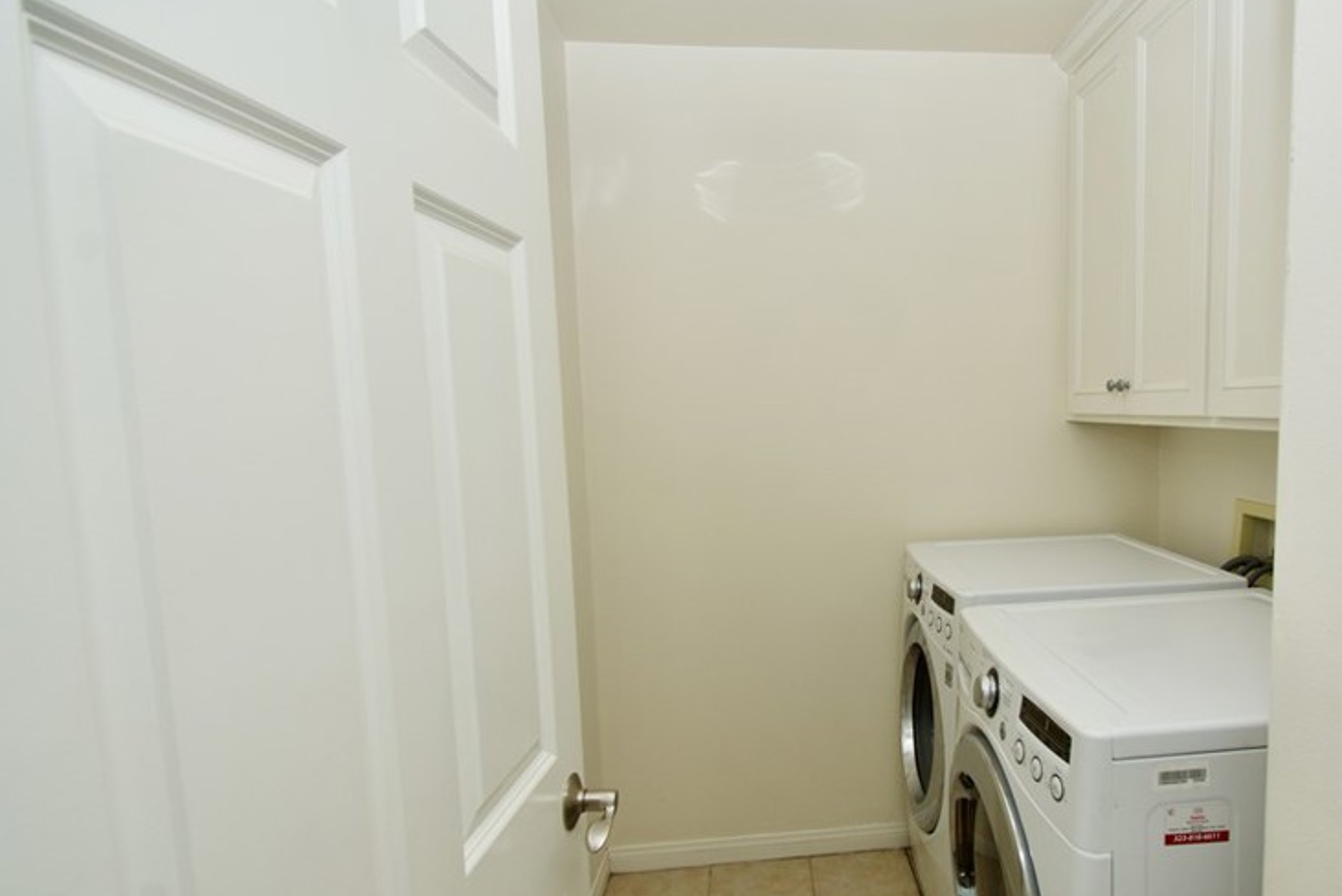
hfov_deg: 79.5
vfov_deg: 59.4
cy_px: 487
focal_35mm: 21
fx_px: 783
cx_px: 850
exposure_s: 1/60
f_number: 6.3
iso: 100
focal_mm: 10
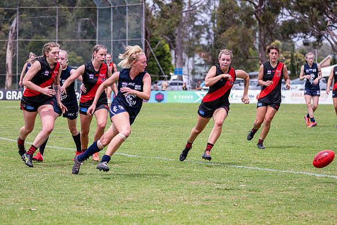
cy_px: 124
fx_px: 1571
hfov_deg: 12.2
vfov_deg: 8.2
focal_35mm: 168
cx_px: 150
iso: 800
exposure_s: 1/2000
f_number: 6.3
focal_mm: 150
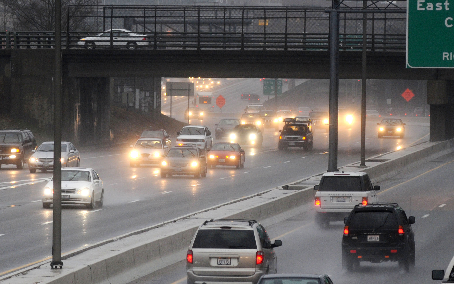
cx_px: 279
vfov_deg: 3.4
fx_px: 4838
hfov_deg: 5.4
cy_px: 136
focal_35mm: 391
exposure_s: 1/200
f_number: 5.6
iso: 500
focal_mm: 170
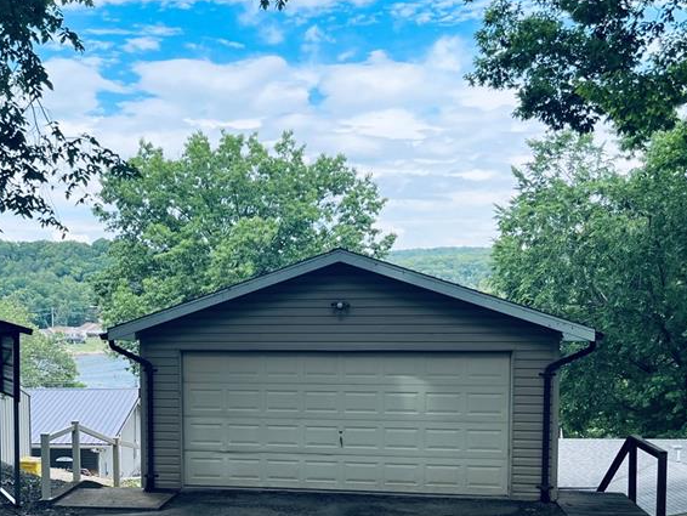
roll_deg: +0.6
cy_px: 352
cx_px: 220
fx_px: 933
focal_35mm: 47
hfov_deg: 39.8
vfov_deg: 30.6
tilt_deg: -4.4
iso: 50
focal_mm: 5.1
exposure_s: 1/1580
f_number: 1.6
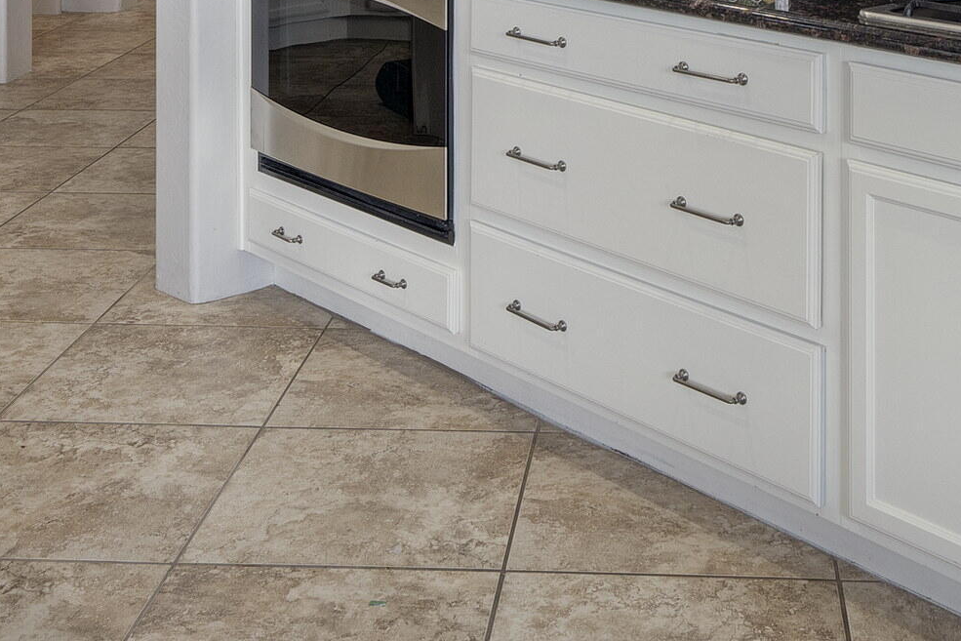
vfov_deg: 21.9
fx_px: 1442
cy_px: -252
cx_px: 565
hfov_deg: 36.8
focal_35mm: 54
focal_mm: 19
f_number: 9
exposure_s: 1/4
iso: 200
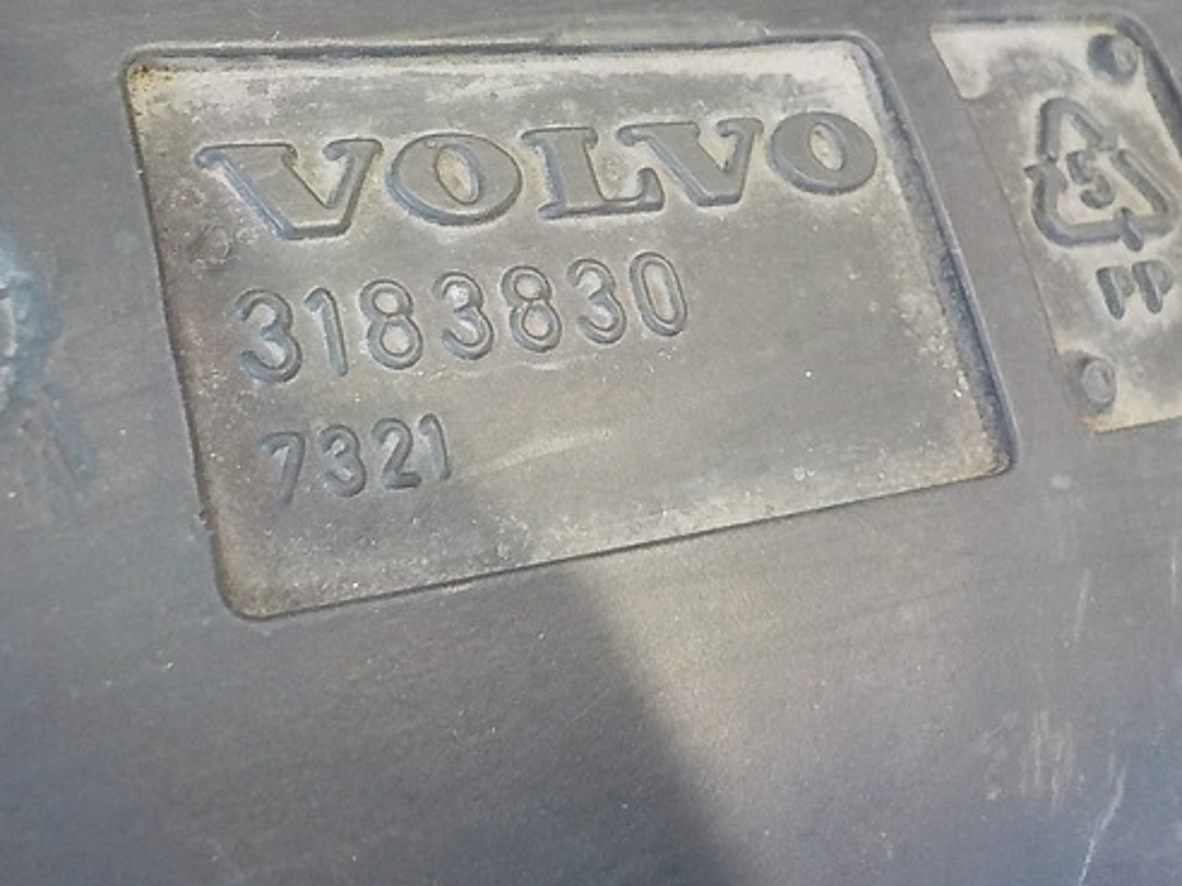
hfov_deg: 47.9
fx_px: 1332
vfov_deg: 36.6
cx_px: 567
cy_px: 343
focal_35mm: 39
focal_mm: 4.1
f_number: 3.3
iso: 800
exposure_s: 1/30
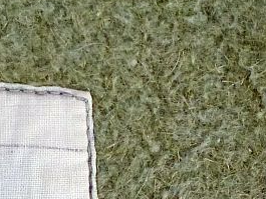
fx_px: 1507
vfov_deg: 7.5
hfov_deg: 10.1
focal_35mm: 196
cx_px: 157
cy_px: 289
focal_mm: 11.7
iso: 400
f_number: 4.6
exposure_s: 1/80
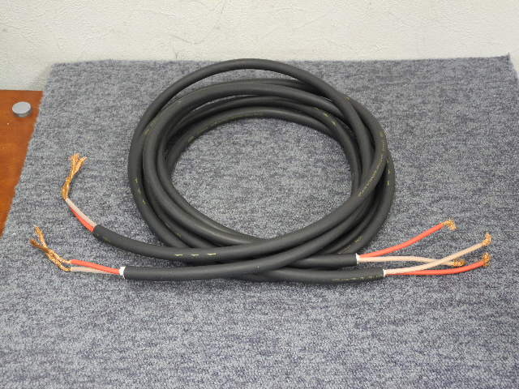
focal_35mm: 50
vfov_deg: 29.1
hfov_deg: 38.2
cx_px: 260
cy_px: 194
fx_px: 750
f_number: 3.5
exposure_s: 1/16.6
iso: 400
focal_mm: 10.7
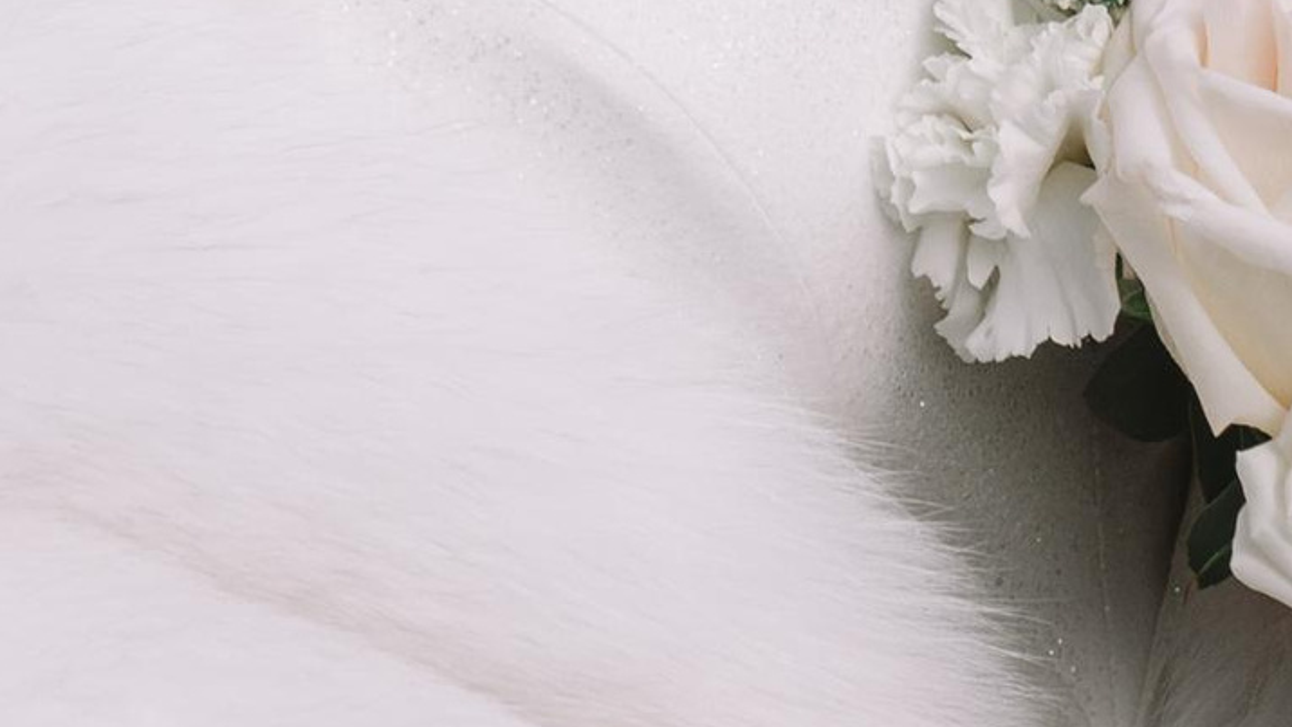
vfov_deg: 4.3
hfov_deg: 7.7
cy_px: -262
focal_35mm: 281
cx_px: 469
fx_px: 9628
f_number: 5.6
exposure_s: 1/800
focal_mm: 50
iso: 100
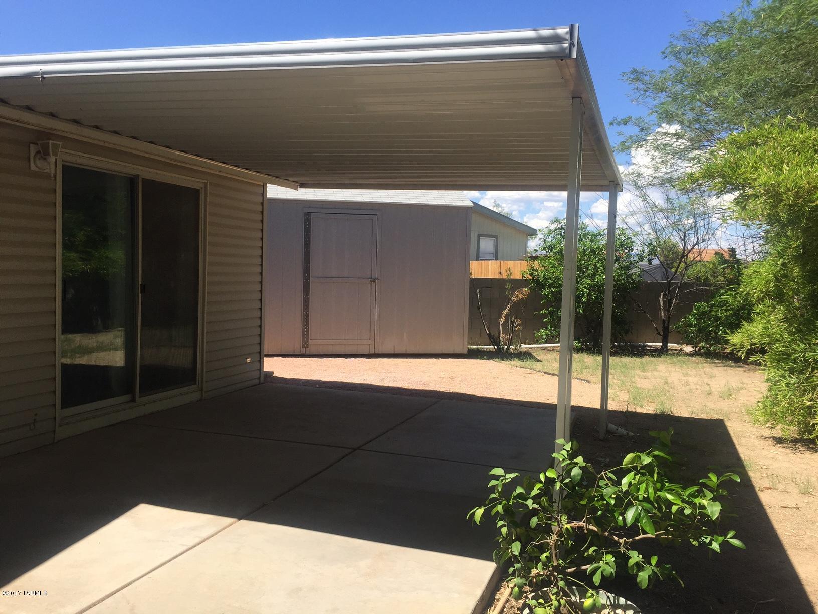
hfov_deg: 61.7
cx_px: 409
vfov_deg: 48.2
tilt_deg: -4.2
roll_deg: -2.6
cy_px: 307
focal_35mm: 29
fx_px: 685
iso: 32
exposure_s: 1/1799
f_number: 2.2
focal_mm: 4.15
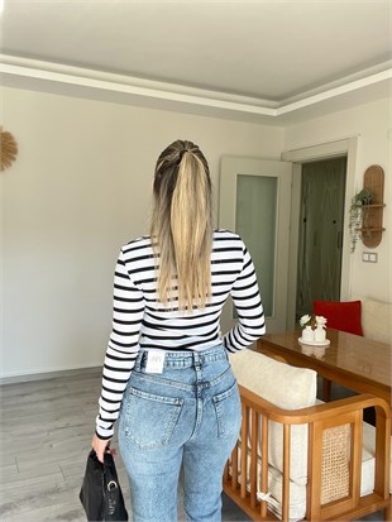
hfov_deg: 46.8
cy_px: 261
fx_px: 453
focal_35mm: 30
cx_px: 196
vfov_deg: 59.9
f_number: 2.2
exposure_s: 1/121
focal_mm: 2.71
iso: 80
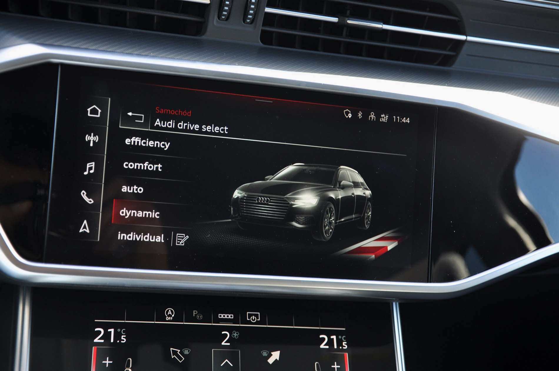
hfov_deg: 37.9
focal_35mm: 52
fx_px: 814
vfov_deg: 25.7
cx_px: 280
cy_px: 186
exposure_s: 1/80
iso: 250
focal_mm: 35
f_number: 4.5
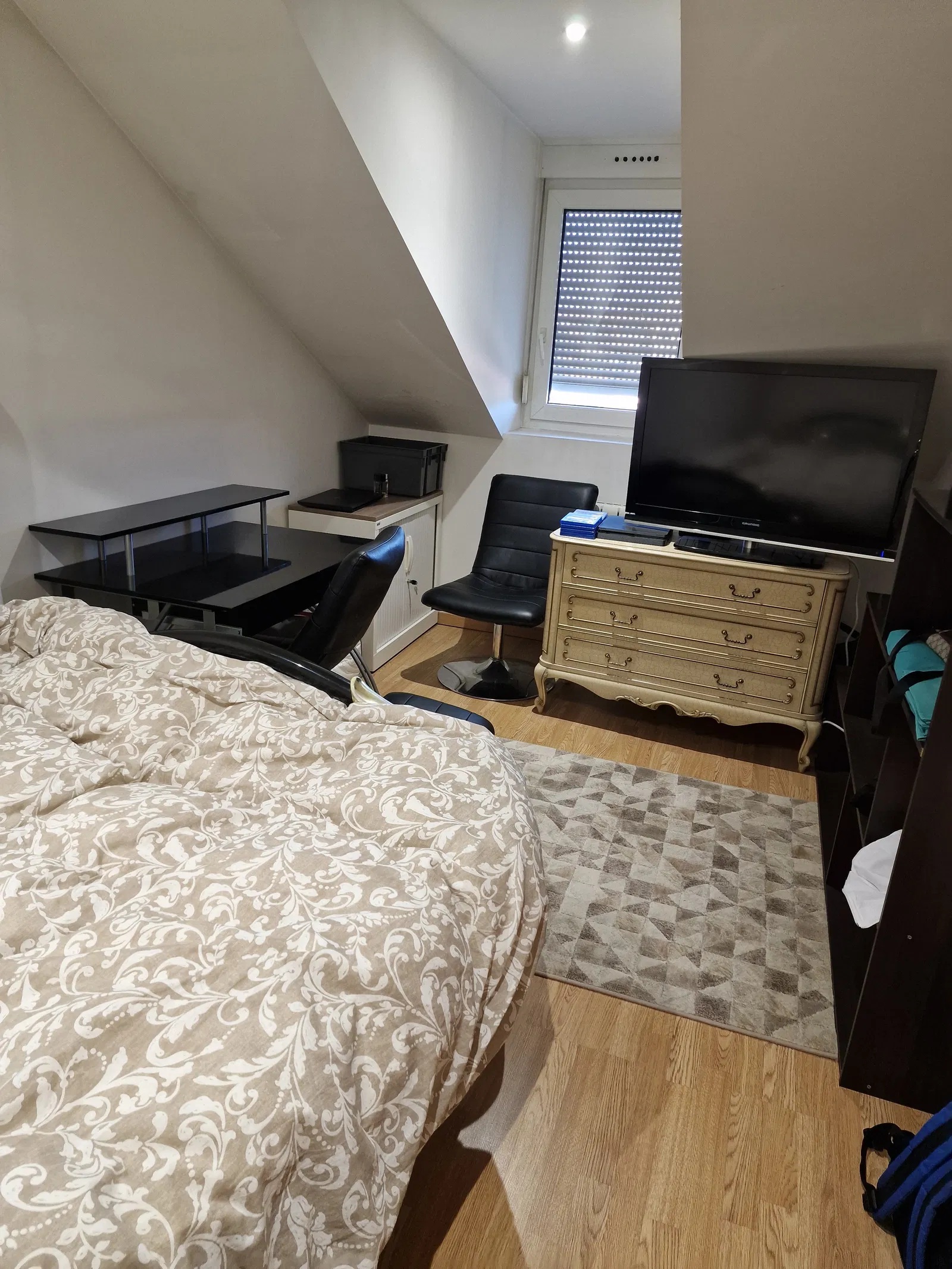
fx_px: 843
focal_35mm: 23
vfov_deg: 73.9
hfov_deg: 58.9
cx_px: 476
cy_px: 634
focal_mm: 6.4
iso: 50
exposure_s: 1/100
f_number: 1.8
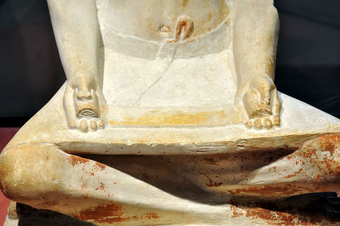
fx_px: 821
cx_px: 170
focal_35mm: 87
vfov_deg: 15.7
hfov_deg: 23.4
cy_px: 113
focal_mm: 58
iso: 720
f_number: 7.1
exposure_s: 1/30
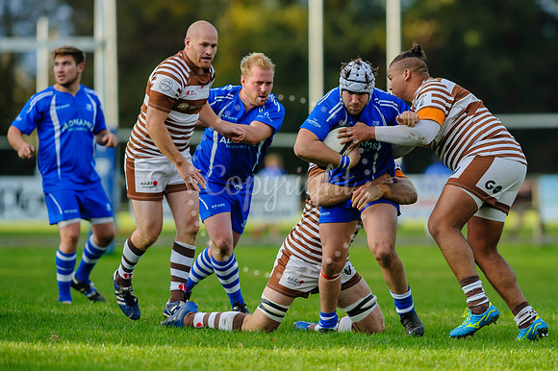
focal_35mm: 544
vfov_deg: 2.5
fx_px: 8431
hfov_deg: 3.8
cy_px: 173
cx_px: 361
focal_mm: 420
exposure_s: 1/1500
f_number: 4.8
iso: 1250
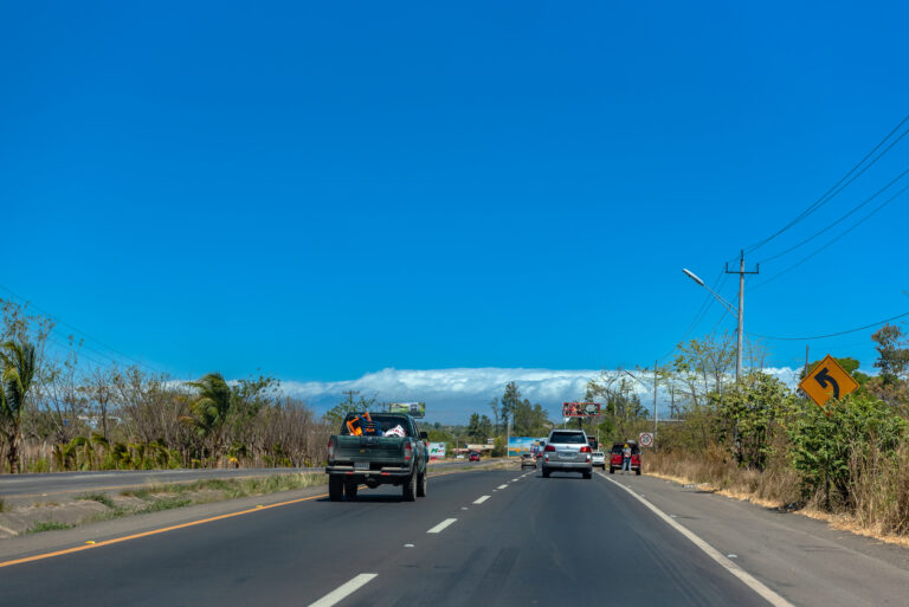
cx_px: 454
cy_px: 304
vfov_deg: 19.5
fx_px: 1768
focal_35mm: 70
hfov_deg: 28.8
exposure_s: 1/1600
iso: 250
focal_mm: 70
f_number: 6.3
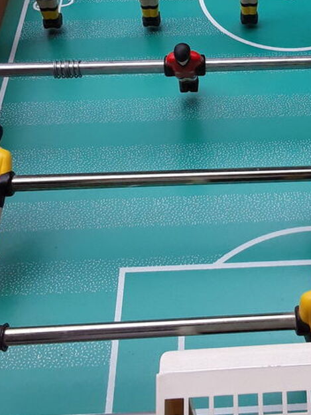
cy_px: 49
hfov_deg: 22.4
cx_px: 284
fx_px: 766
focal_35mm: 64
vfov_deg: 29.1
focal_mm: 2.2
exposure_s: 1/607
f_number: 1.9
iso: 40
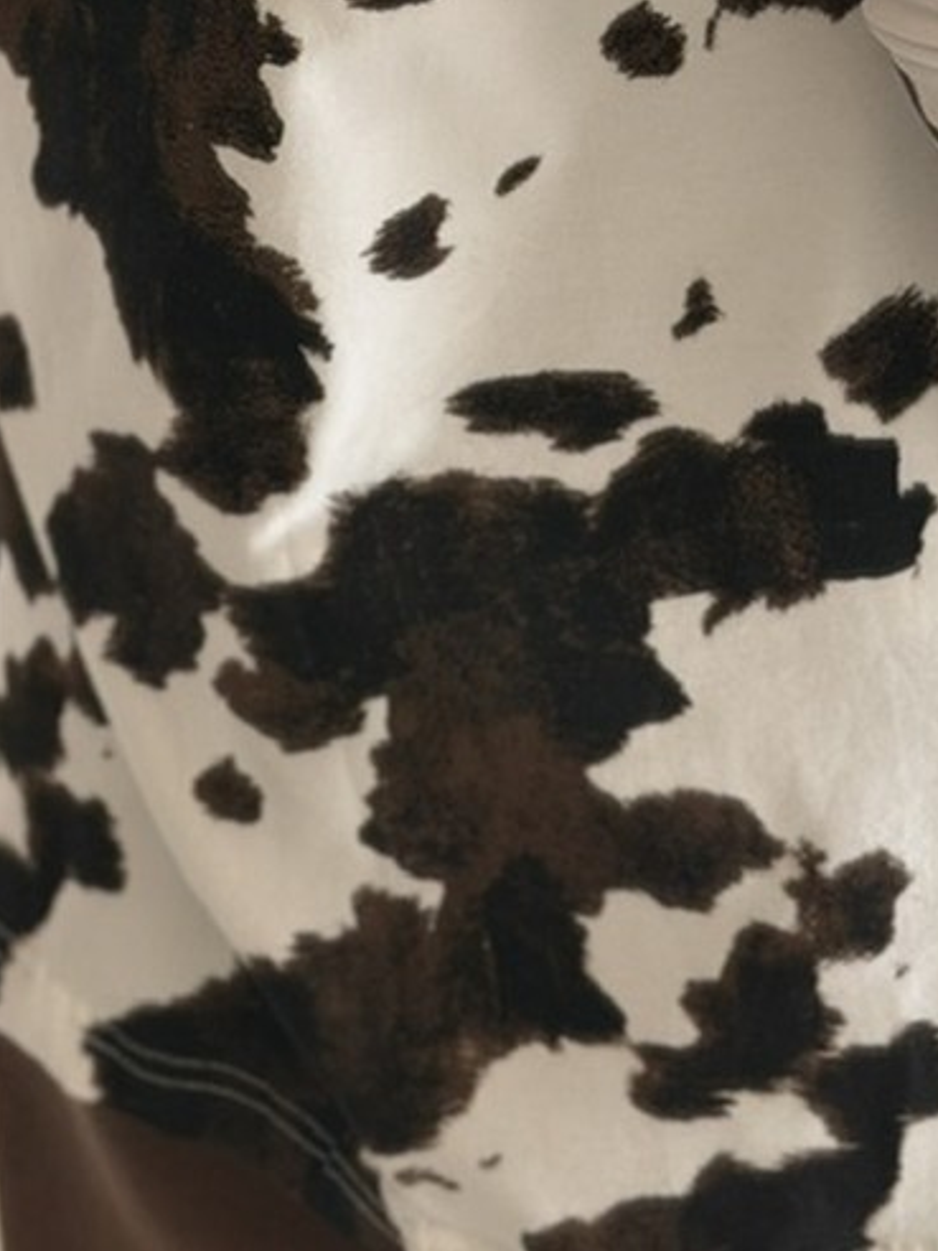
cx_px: 620
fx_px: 5636
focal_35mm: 156
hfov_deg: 9.5
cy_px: -51
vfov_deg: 12.5
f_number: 1.78
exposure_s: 1/60
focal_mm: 6.76
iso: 100
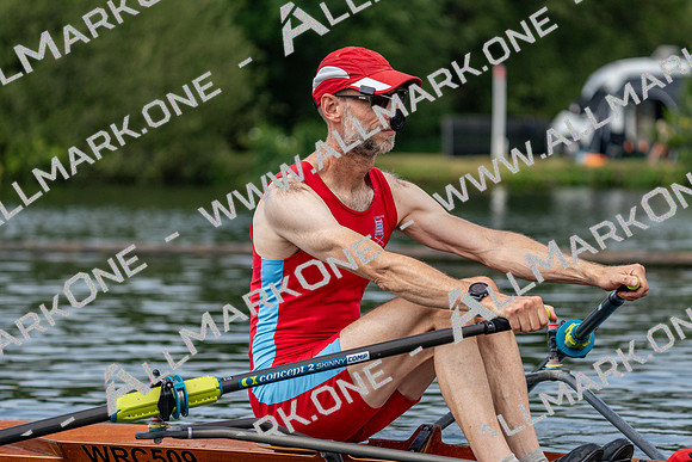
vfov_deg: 6.9
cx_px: 346
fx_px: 3845
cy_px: 231
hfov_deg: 10.3
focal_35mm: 200
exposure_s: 1/1600
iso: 400
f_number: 5.6
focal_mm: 200
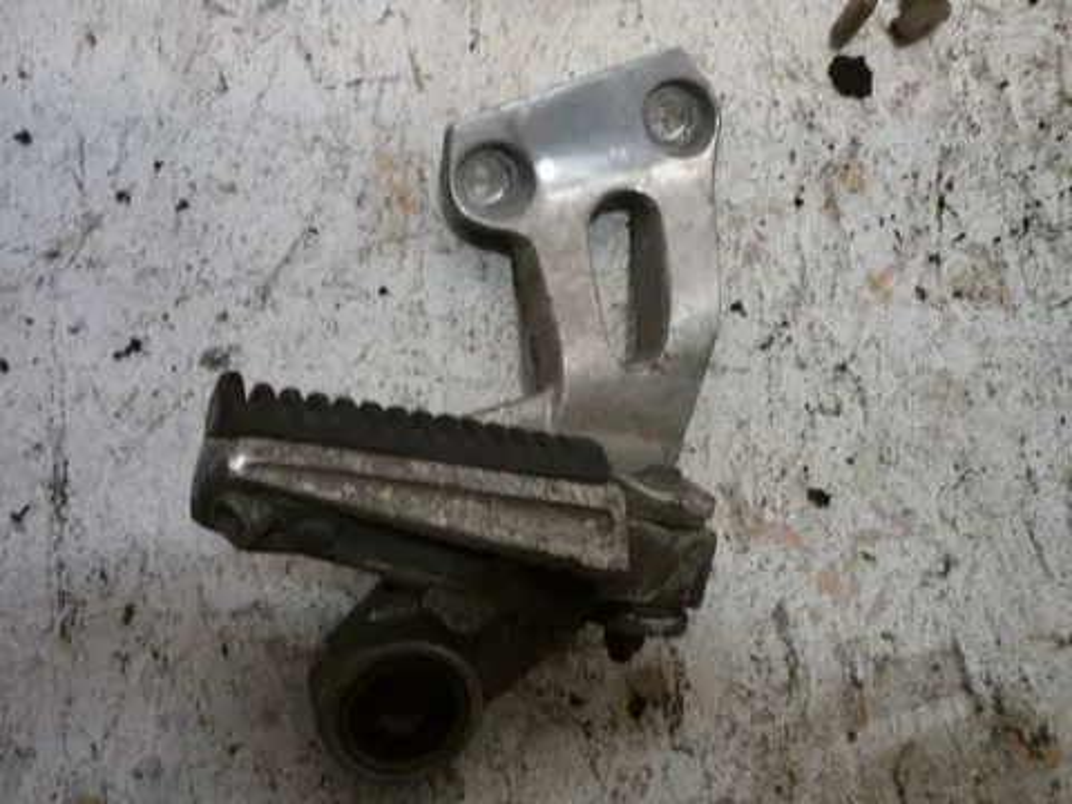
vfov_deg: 42.9
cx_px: 536
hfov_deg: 55.4
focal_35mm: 33
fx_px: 1022
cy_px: 402
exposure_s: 1/30
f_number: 2.8
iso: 100
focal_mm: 5.5
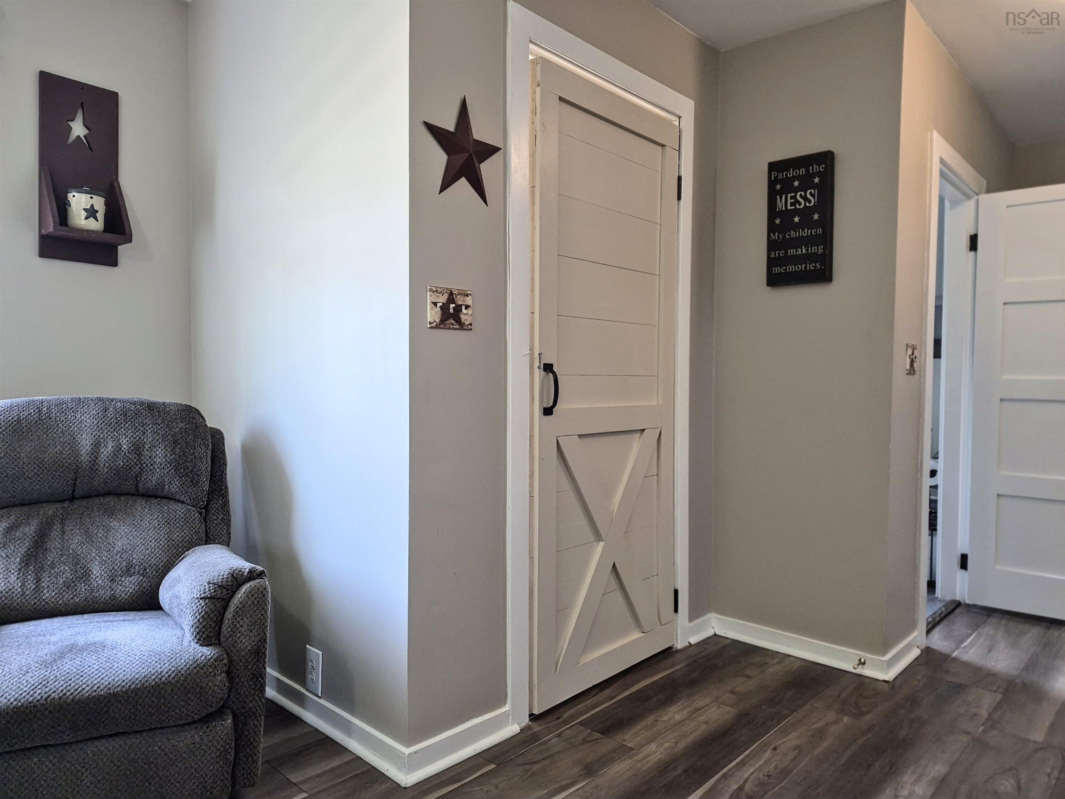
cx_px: 532
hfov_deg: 73.9
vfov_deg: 58.9
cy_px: 400
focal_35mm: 23
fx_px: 708
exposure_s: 1/120
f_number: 1.8
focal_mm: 5.4
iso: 250
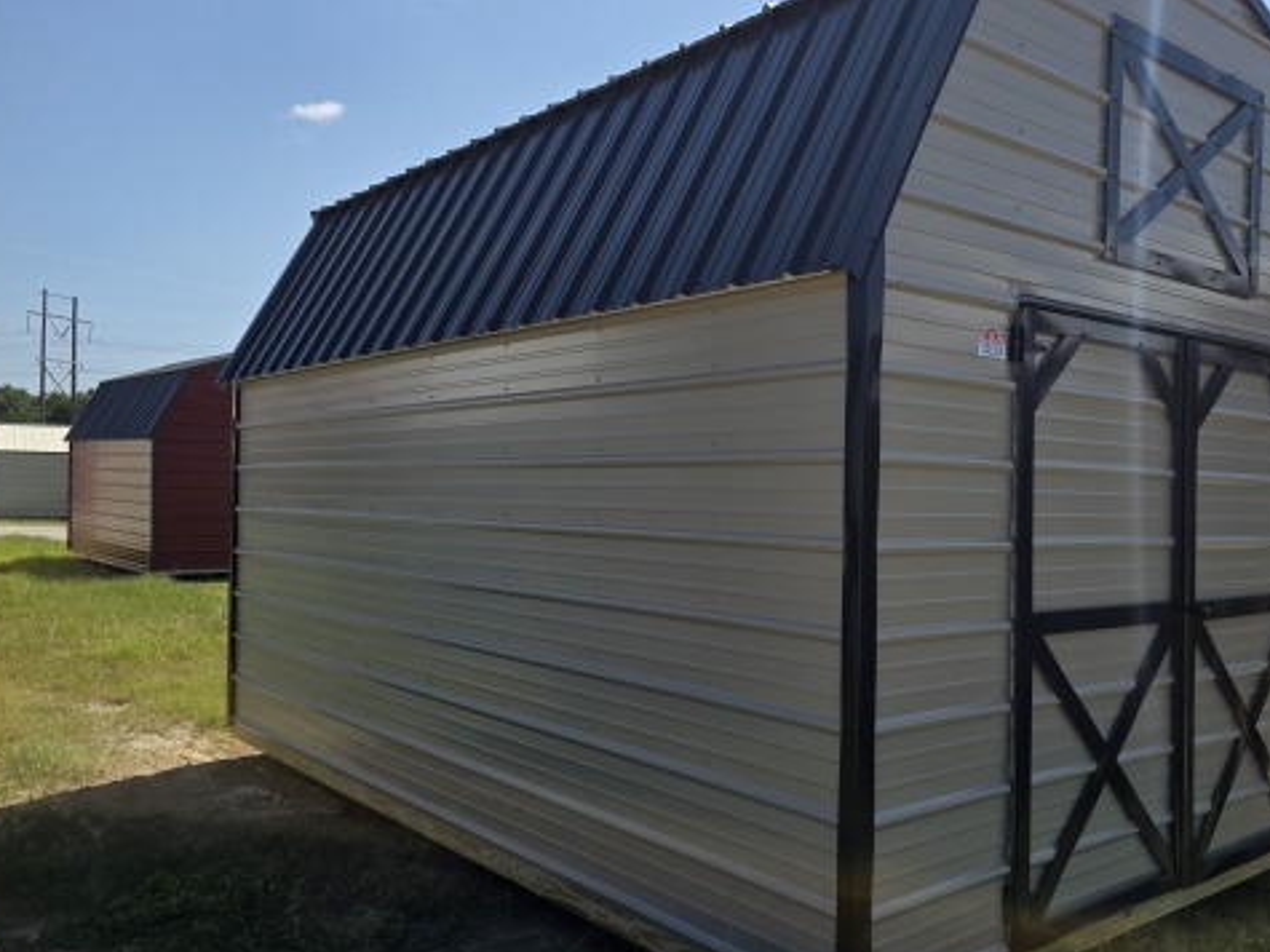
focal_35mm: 31
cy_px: 468
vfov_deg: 45.4
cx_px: 818
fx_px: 1137
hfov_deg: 57.4
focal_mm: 6.3
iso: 80
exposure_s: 1/5958
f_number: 1.7
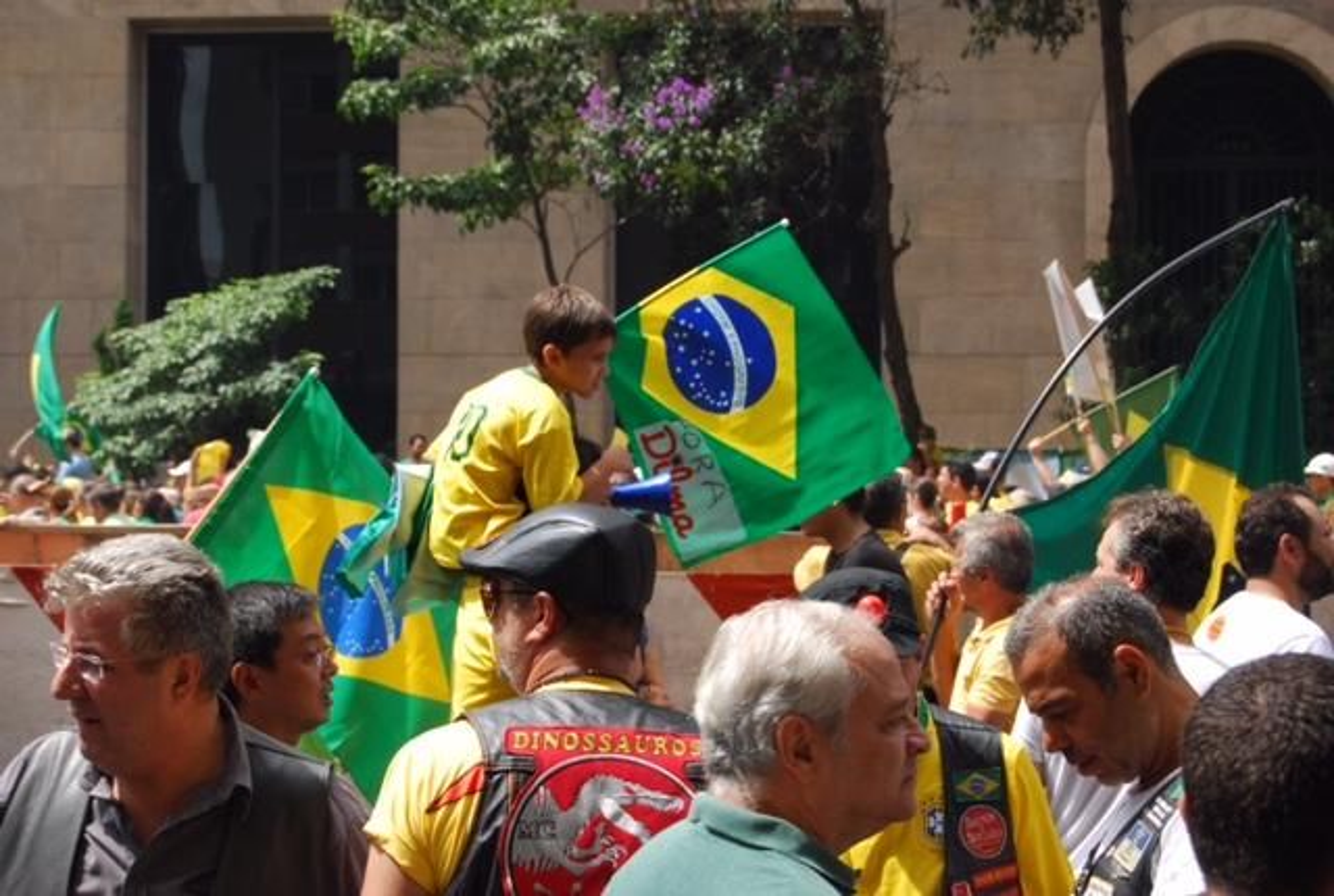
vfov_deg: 16.6
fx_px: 3064
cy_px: 448
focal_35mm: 82
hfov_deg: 24.6
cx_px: 667
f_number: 7.1
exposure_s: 1/320
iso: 400
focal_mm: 55
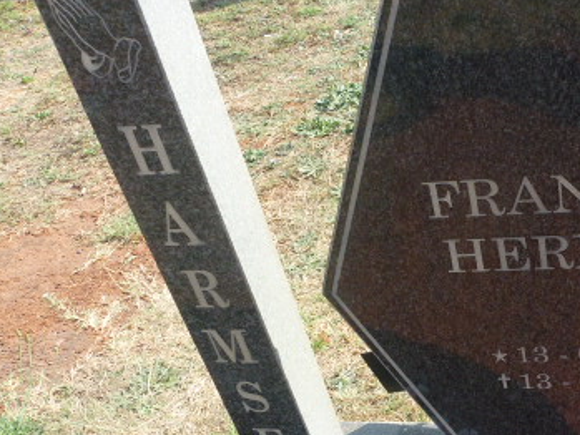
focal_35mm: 44
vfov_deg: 32.8
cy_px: 249
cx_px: 449
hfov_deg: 41.4
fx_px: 737
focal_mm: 4.3
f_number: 4
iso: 100
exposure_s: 1/250
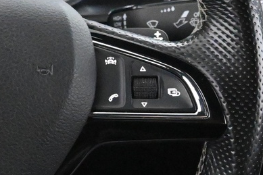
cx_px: -78
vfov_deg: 11.0
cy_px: 76
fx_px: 913
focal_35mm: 125
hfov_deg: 15.6
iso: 11400
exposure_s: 1/30
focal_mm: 20
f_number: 3.8
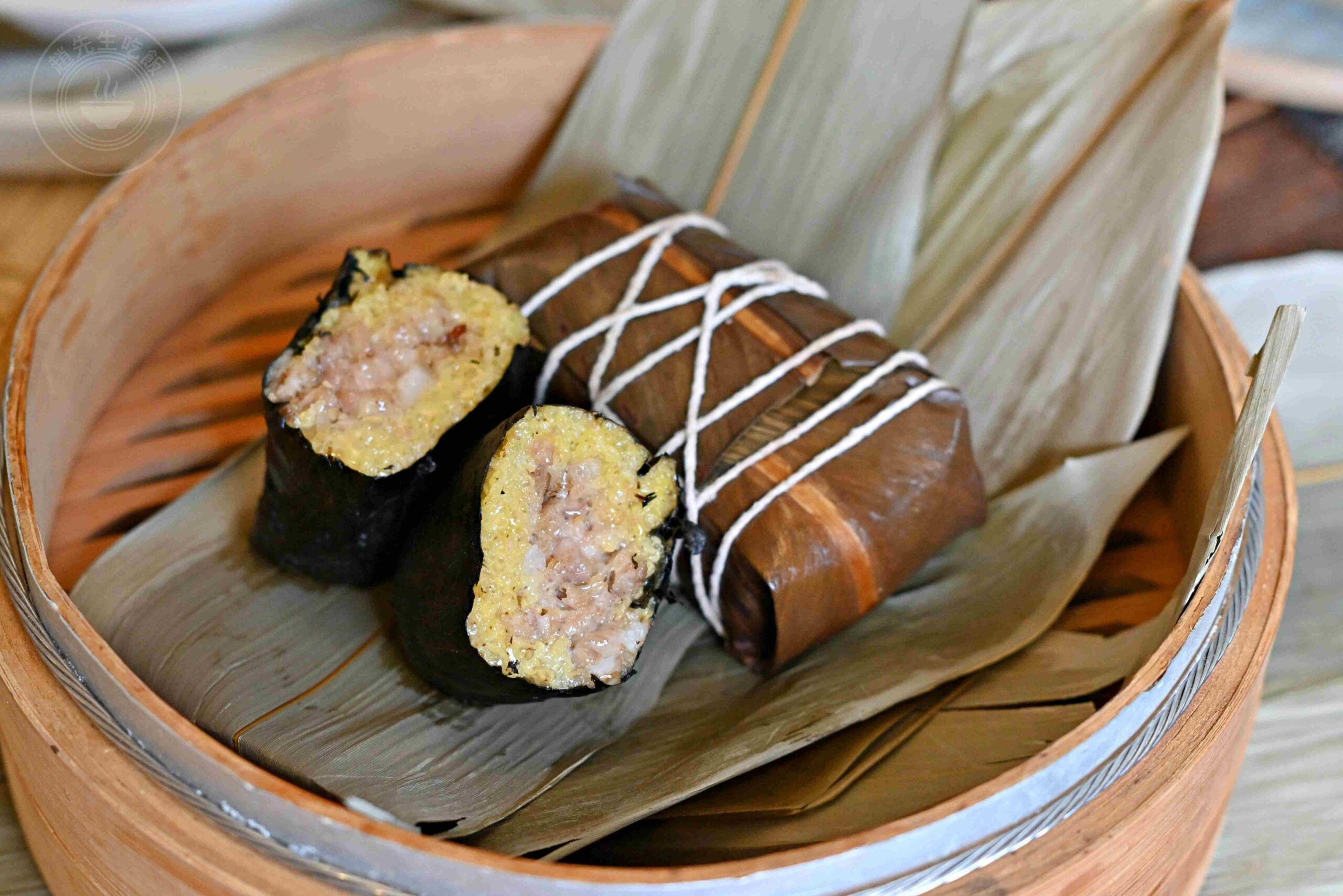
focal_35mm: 75
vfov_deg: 18.2
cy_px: 448
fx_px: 2798
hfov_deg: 27.0
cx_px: 672
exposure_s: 1/320
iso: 1400
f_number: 3.2
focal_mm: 50
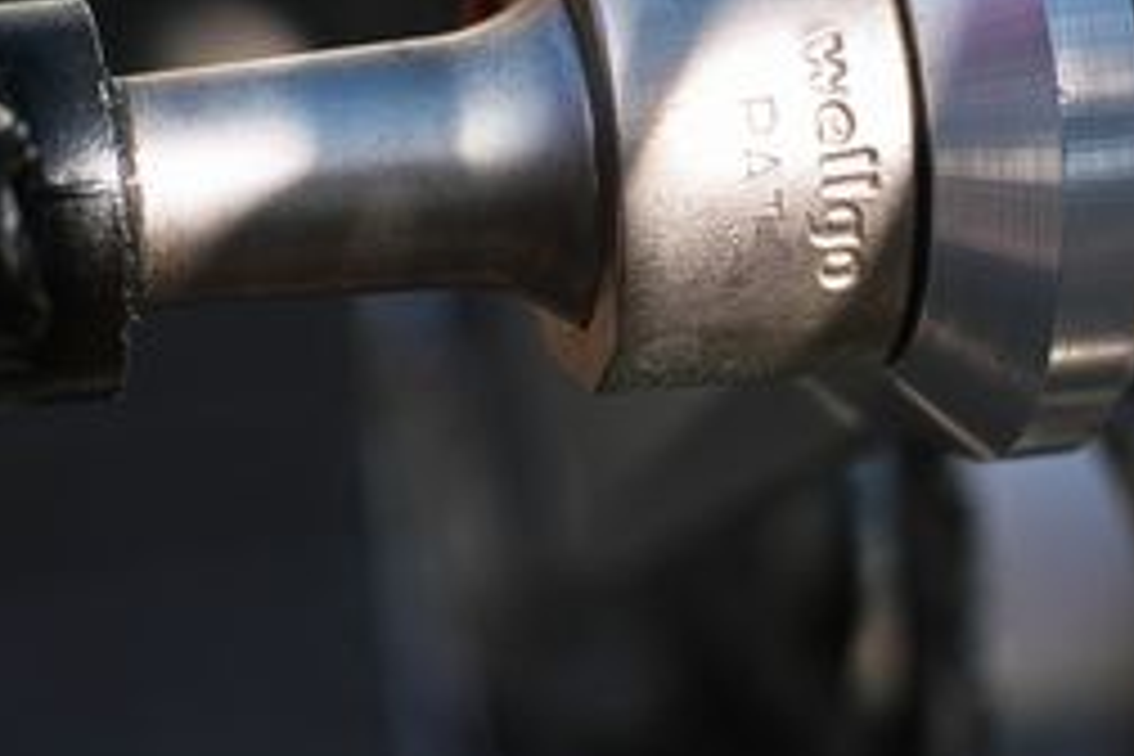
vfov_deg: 11.5
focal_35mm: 119
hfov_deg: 17.1
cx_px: 810
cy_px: 200
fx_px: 3748
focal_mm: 50
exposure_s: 1/200
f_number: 6.3
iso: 100
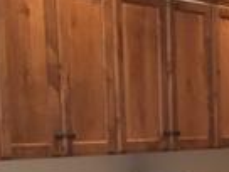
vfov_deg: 10.6
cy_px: 238
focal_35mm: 136
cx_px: 315
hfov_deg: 13.8
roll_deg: +0.2
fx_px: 900
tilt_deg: -8.3
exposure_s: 1/30
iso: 80
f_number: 2.2
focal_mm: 4.15
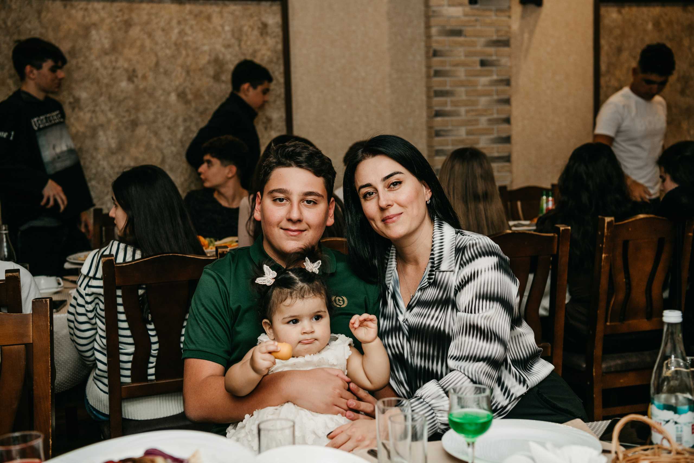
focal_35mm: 50
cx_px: 347
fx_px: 964
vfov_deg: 27.0
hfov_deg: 39.6
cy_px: 232
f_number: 4
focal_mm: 50
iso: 125
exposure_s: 1/160
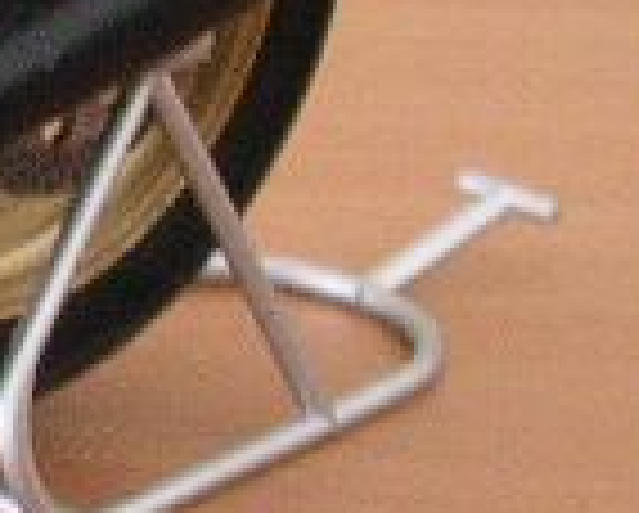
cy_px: 86
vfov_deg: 6.6
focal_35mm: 236
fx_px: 4469
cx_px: -882
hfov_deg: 7.6
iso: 400
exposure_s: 1/3
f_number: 3
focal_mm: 6.6
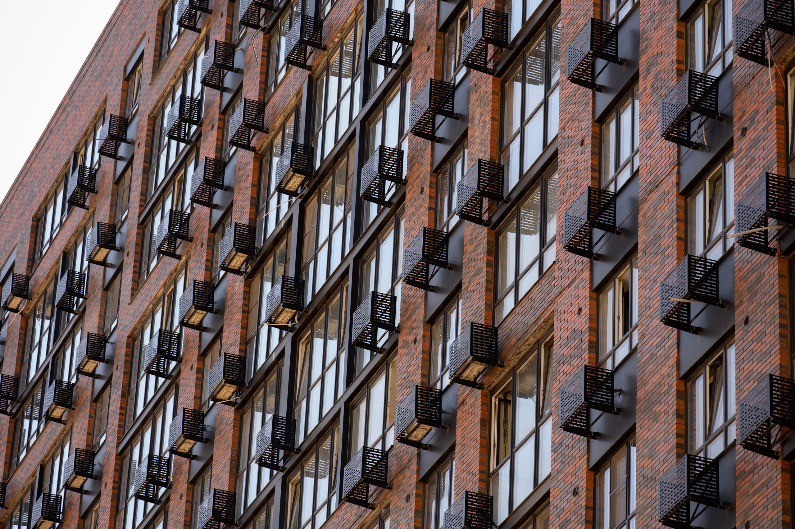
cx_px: 398
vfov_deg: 9.0
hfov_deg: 13.5
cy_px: 264
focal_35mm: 152
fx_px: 3353
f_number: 4
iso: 50
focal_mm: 150
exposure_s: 1/125
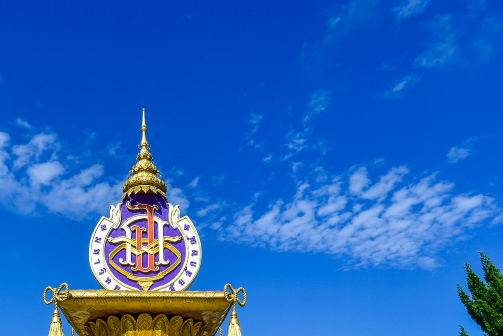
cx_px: 142
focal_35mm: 29
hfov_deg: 61.0
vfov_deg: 43.9
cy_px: 240
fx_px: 405
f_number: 8
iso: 100
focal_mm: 14
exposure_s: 1/640
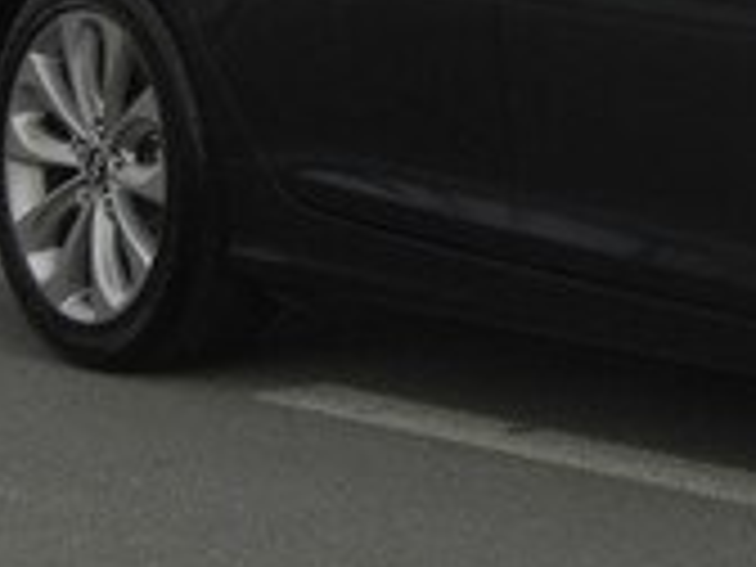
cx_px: 1152
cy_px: -281
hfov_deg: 8.5
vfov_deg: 6.4
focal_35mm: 228
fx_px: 4979
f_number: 8
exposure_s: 1/168
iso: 160
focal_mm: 10.3
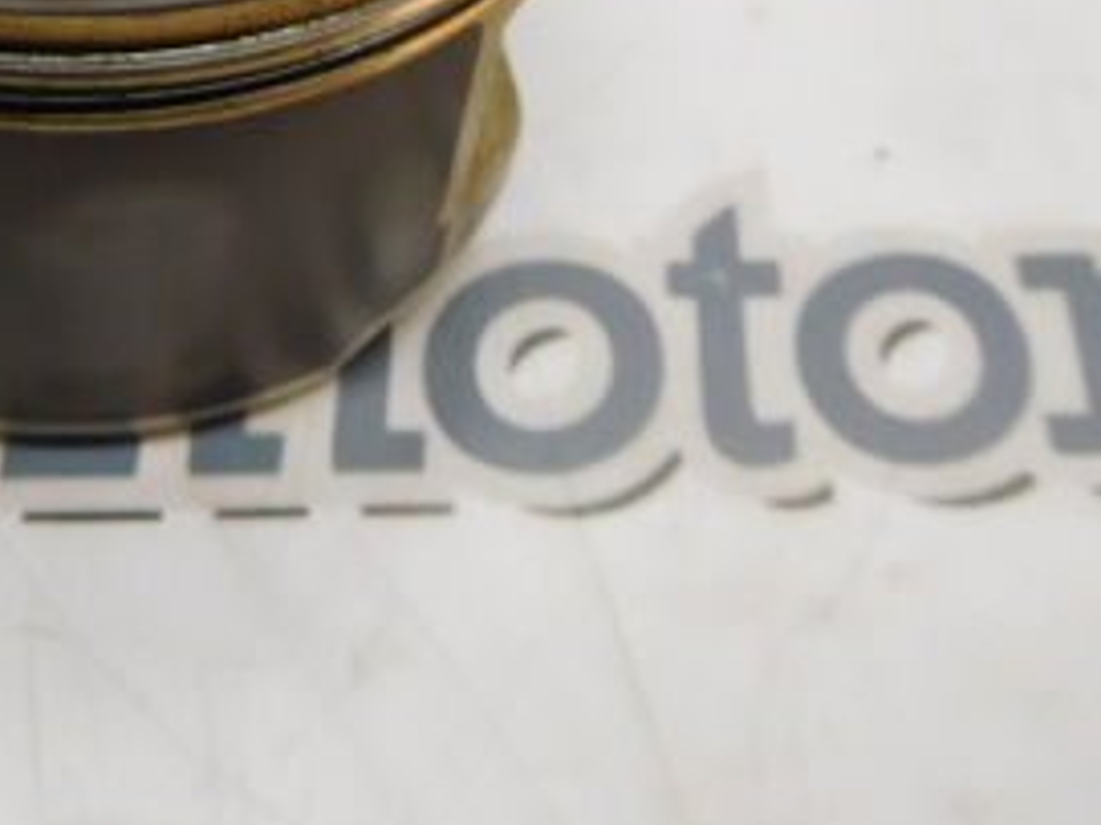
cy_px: -57
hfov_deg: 31.5
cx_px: 158
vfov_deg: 23.4
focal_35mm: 59
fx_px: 1876
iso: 140
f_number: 3.4
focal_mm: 4.5
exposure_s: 1/30
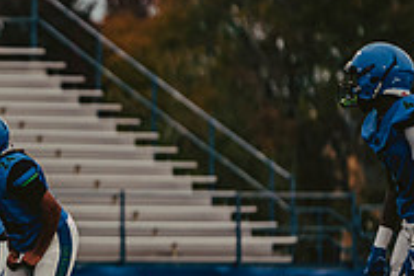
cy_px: 218
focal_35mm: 613
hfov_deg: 3.4
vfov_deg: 2.2
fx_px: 7049
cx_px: -212
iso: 800
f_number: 3.2
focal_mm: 200
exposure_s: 1/640
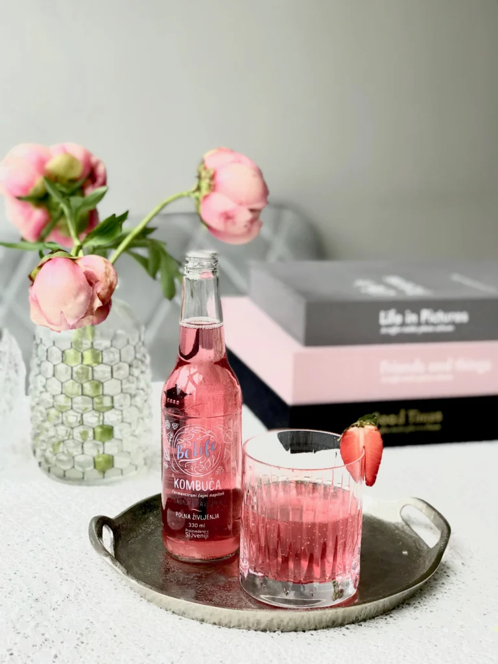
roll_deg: -0.9
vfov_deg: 33.8
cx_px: 249
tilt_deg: -12.6
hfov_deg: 25.7
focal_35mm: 57
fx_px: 1093
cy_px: 332
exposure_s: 1/100
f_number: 2.8
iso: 32
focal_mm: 6.6
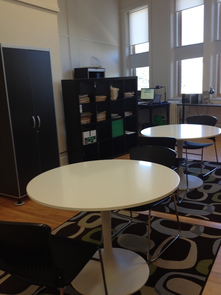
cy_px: 148
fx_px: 298
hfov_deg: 40.7
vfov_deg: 52.6
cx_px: 110
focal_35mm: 35
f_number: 2.4
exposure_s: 1/40
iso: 64
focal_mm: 4.28
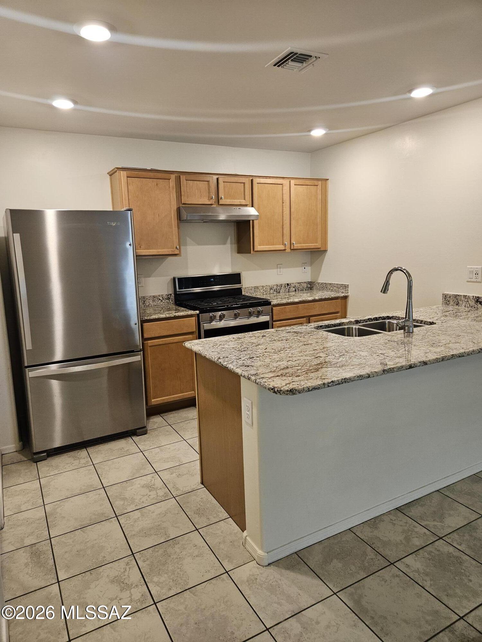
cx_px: 241
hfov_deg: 58.9
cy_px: 321
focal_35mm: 23
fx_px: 427
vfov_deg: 73.9
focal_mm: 5.4
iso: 250
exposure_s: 1/120
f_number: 1.8
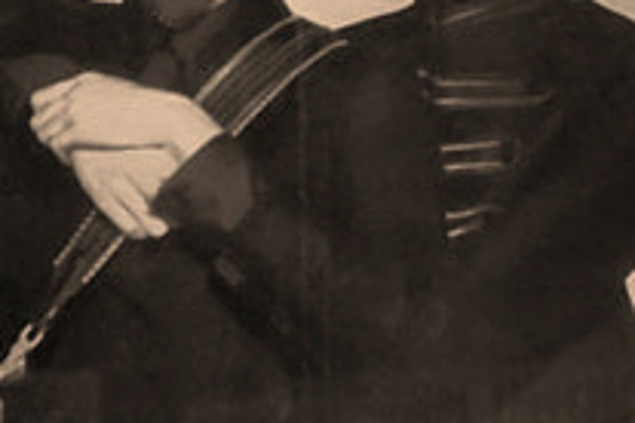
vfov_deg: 4.9
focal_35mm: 278
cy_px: 840
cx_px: 1055
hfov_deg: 7.2
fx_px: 4903
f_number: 4
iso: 3200
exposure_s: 1/42
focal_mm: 24.3
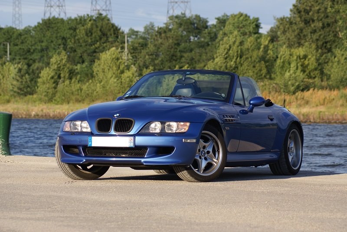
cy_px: 116
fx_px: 1954
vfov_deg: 6.8
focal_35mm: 202
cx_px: 174
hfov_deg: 10.2
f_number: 6.3
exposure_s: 1/250
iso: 100
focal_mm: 135
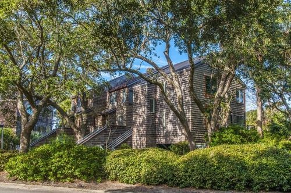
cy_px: 96
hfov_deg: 57.3
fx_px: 266
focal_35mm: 33
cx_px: 146
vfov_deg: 39.9
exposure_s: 1/250
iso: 400
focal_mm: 22
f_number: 10
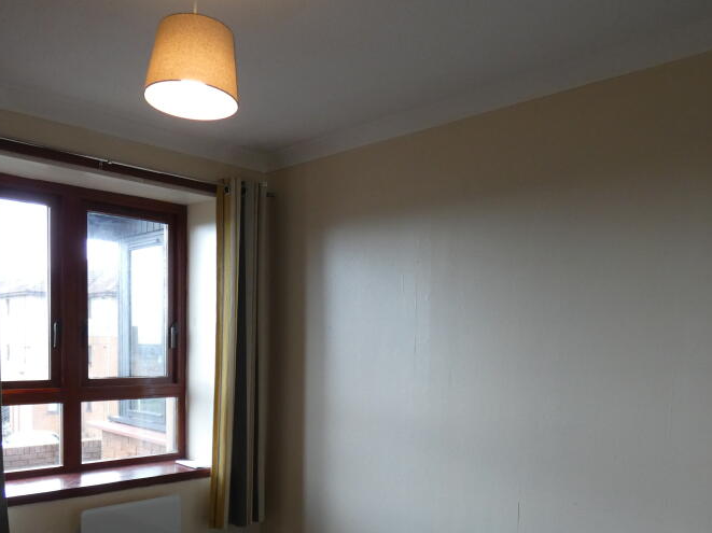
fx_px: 637
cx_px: 310
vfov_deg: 44.2
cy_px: 387
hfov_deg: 58.2
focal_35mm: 31
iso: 200
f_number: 2.8
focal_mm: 3.6
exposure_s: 1/60
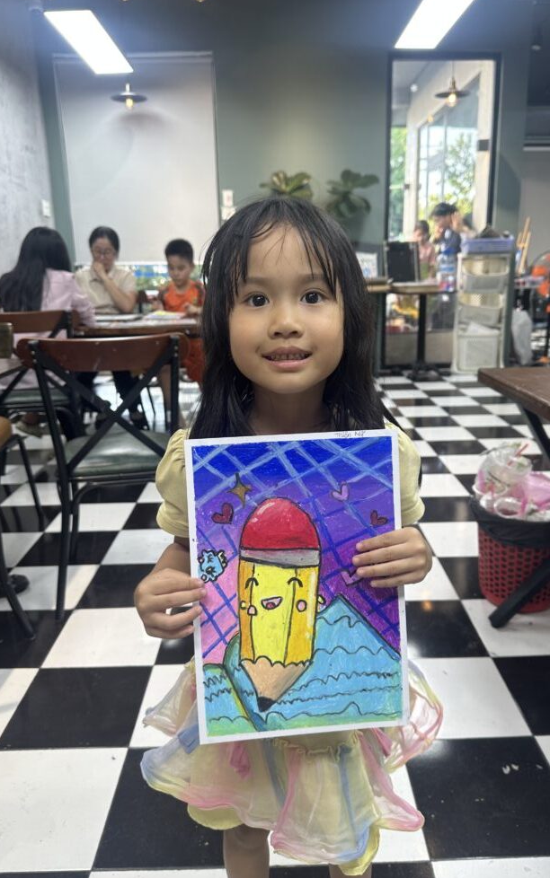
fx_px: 623
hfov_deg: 47.6
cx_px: 297
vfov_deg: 70.4
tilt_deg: -15.4
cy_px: 441
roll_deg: +0.4
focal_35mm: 26
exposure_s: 1/100
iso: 80
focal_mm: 6.86
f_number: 1.78
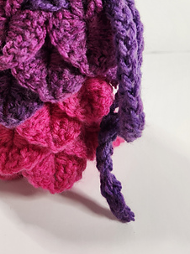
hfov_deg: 37.0
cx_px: 55
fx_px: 279
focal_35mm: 38
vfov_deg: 46.4
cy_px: 50
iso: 125
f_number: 1.8
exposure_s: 1/180
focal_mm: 5.4
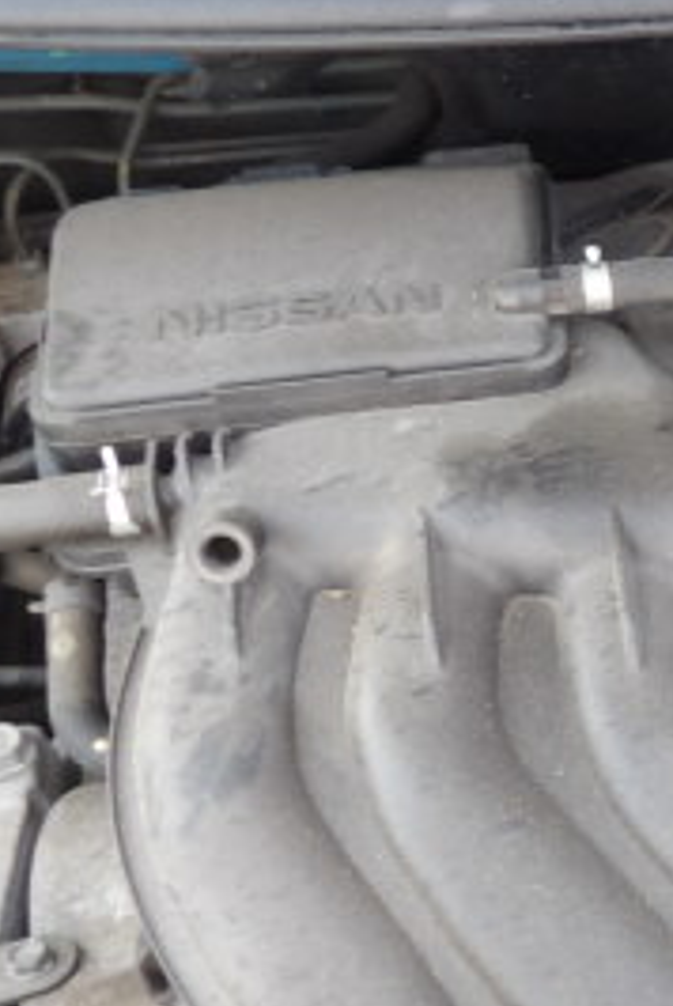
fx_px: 1678
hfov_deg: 19.9
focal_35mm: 60
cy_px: 703
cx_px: 987
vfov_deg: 33.0
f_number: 3.2
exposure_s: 1/38
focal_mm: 4.3
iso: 100
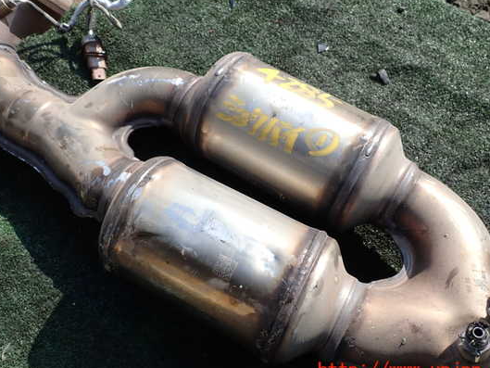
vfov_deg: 41.8
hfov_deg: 53.9
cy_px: 174
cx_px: 249
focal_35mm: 34
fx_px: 481
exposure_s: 1/640
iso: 100
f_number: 3.2
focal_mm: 5.4
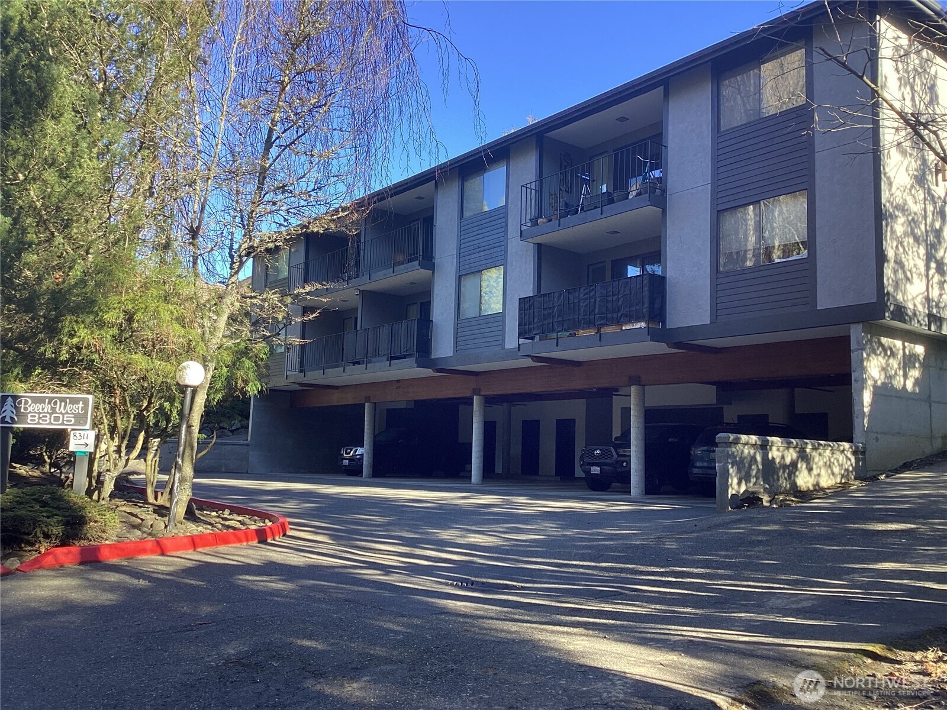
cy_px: 355
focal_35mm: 31
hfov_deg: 58.4
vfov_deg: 45.4
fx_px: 848
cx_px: 474
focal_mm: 3.3
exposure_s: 1/120
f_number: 2.4
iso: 25
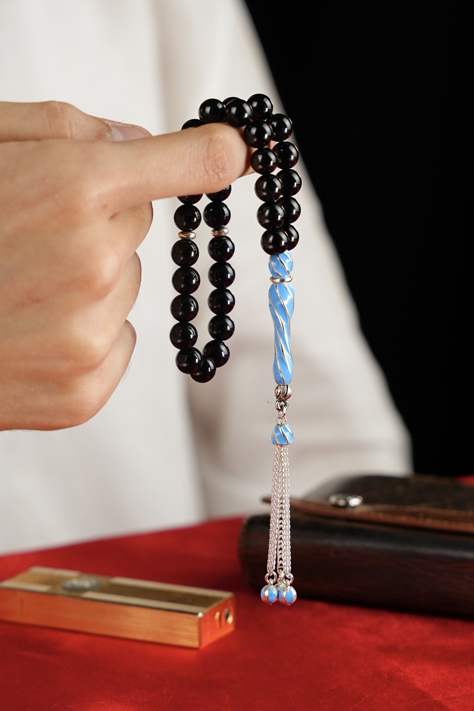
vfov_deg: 28.8
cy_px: 356
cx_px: 237
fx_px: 1382
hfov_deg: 19.5
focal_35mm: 70
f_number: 5
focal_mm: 70
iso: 400
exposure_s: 1/160
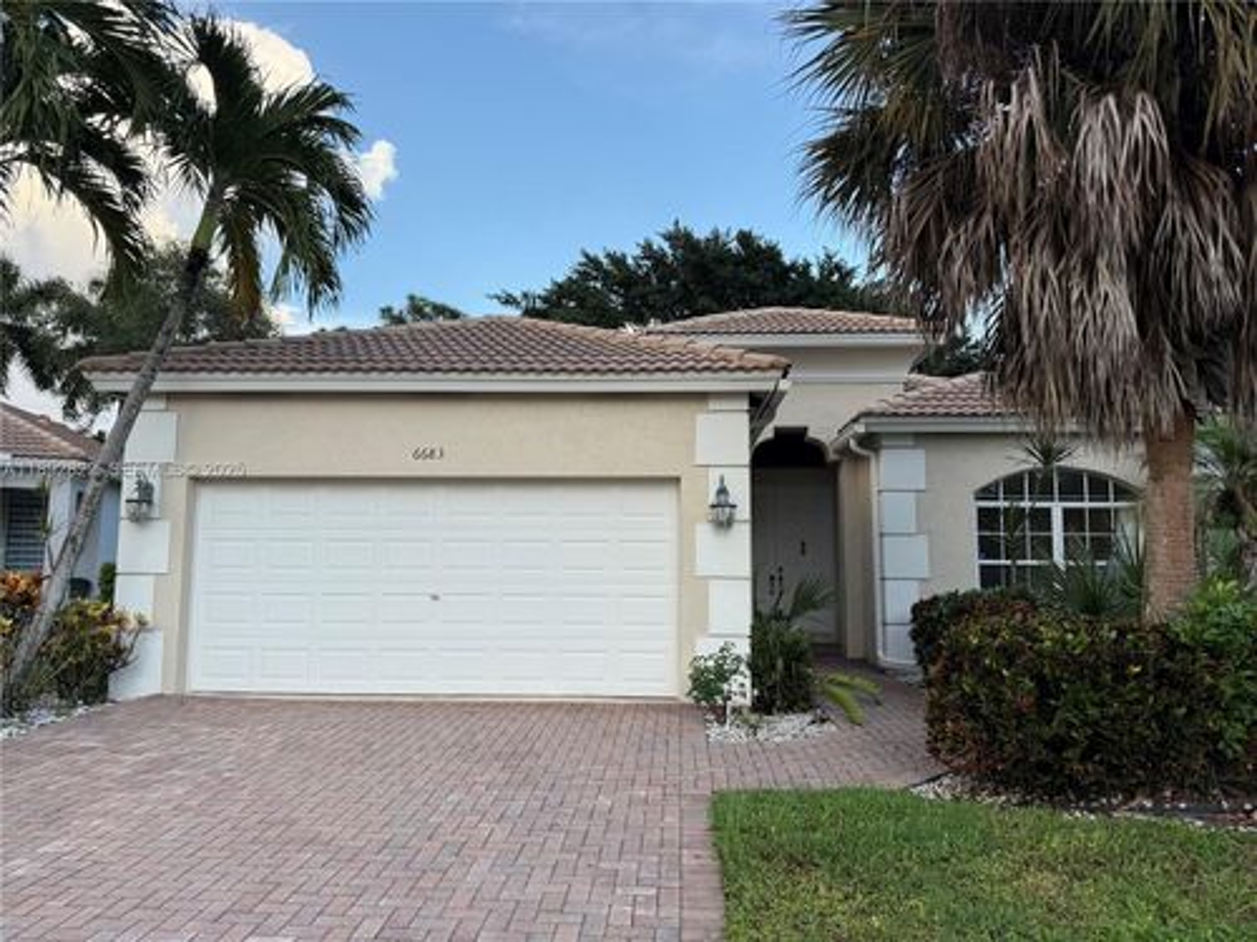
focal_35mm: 24
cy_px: 471
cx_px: 628
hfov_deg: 71.6
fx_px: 872
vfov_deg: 56.8
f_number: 1.78
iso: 80
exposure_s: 1/559
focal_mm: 6.76
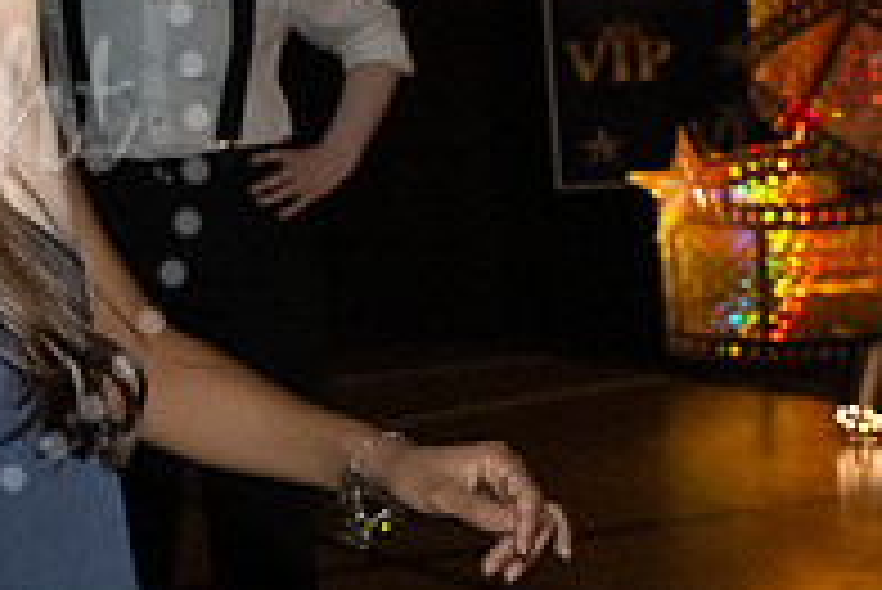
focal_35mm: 149
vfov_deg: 9.2
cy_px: 76
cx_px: -592
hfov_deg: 12.8
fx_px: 3653
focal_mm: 36
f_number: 5.6
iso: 6400
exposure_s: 1/100
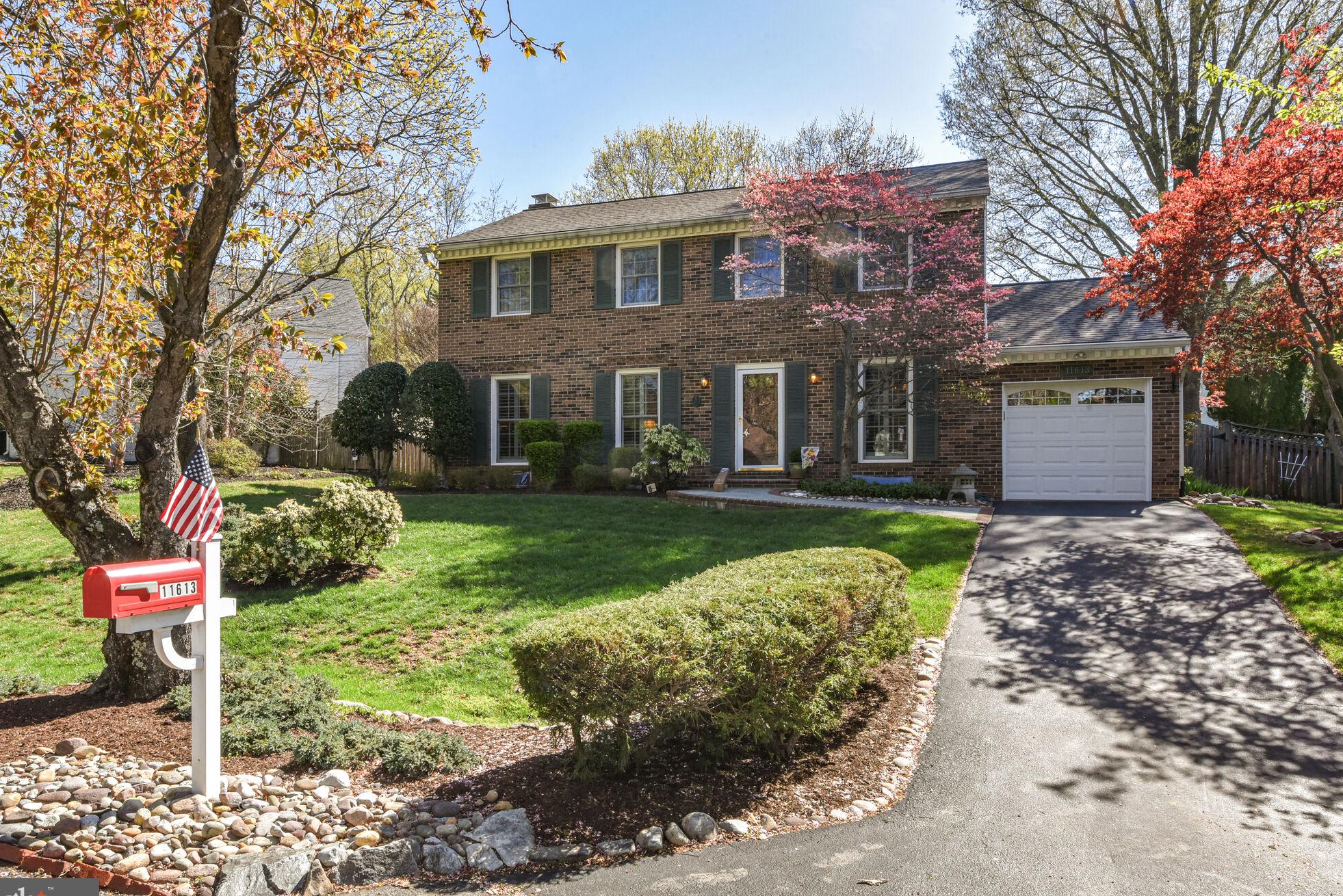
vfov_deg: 53.2
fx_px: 896
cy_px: 461
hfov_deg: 73.7
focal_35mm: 24
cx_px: 648
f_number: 18
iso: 800
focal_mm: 23
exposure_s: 1/200
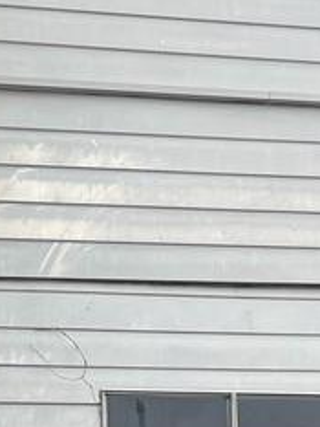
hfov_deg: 12.6
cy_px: 473
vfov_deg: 16.4
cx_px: -13
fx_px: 1428
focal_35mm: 116
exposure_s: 1/452
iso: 32
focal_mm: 5.1
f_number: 1.6
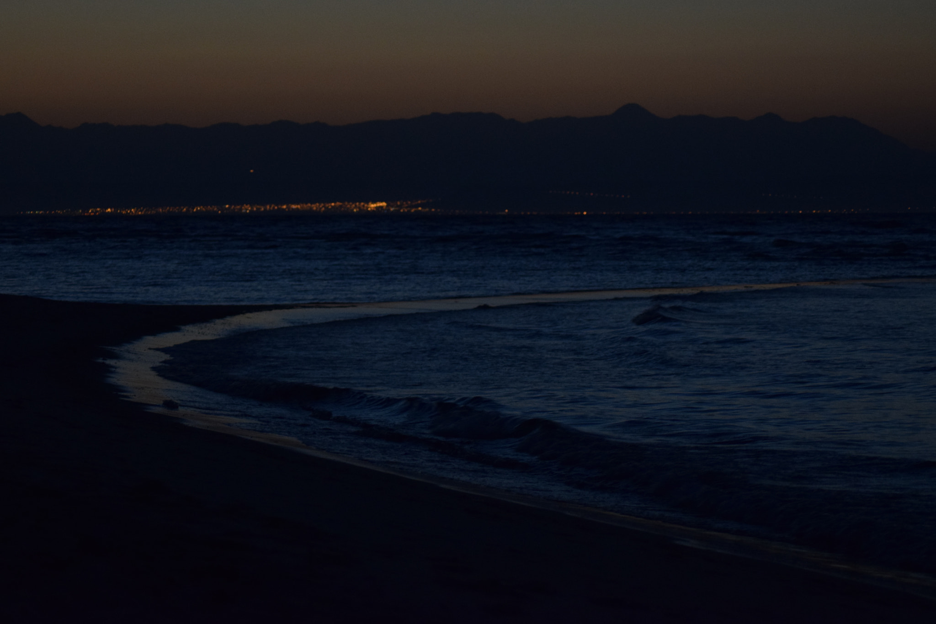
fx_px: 3314
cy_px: 312
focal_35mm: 128
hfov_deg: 16.1
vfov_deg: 10.8
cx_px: 468
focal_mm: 85
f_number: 4
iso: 1250
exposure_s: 1/60
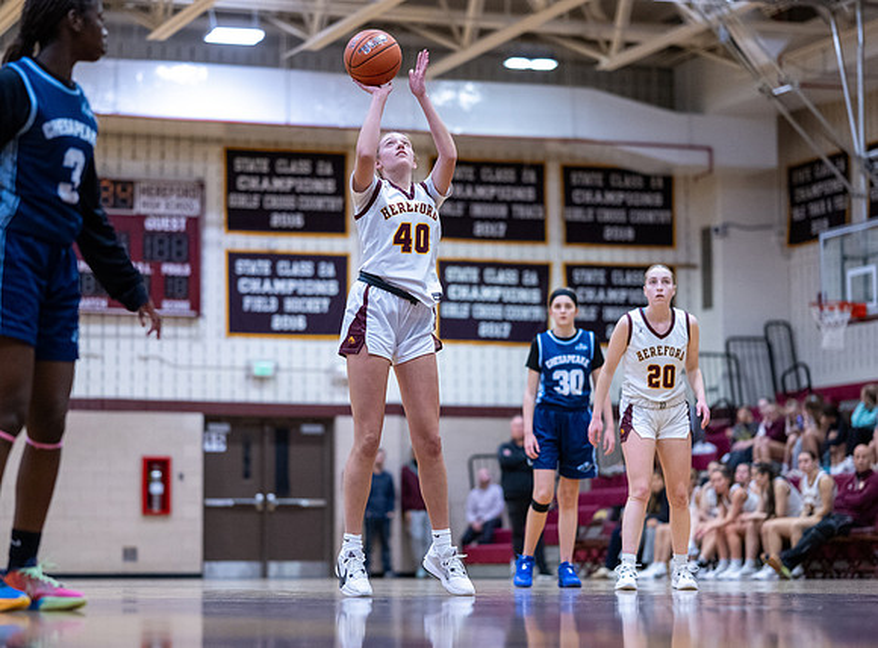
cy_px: 329
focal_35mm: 108
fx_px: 2733
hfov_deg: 18.2
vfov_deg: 13.5
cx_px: 397
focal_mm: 85
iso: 2800
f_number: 1.8
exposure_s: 1/1250
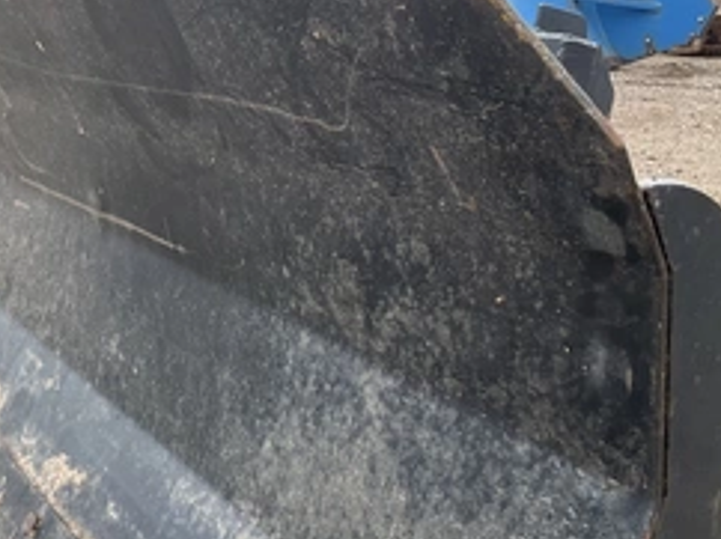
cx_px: 197
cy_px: 277
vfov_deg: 30.2
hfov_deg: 38.8
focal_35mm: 48
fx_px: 999
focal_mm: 3
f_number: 1.8
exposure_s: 1/370
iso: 25
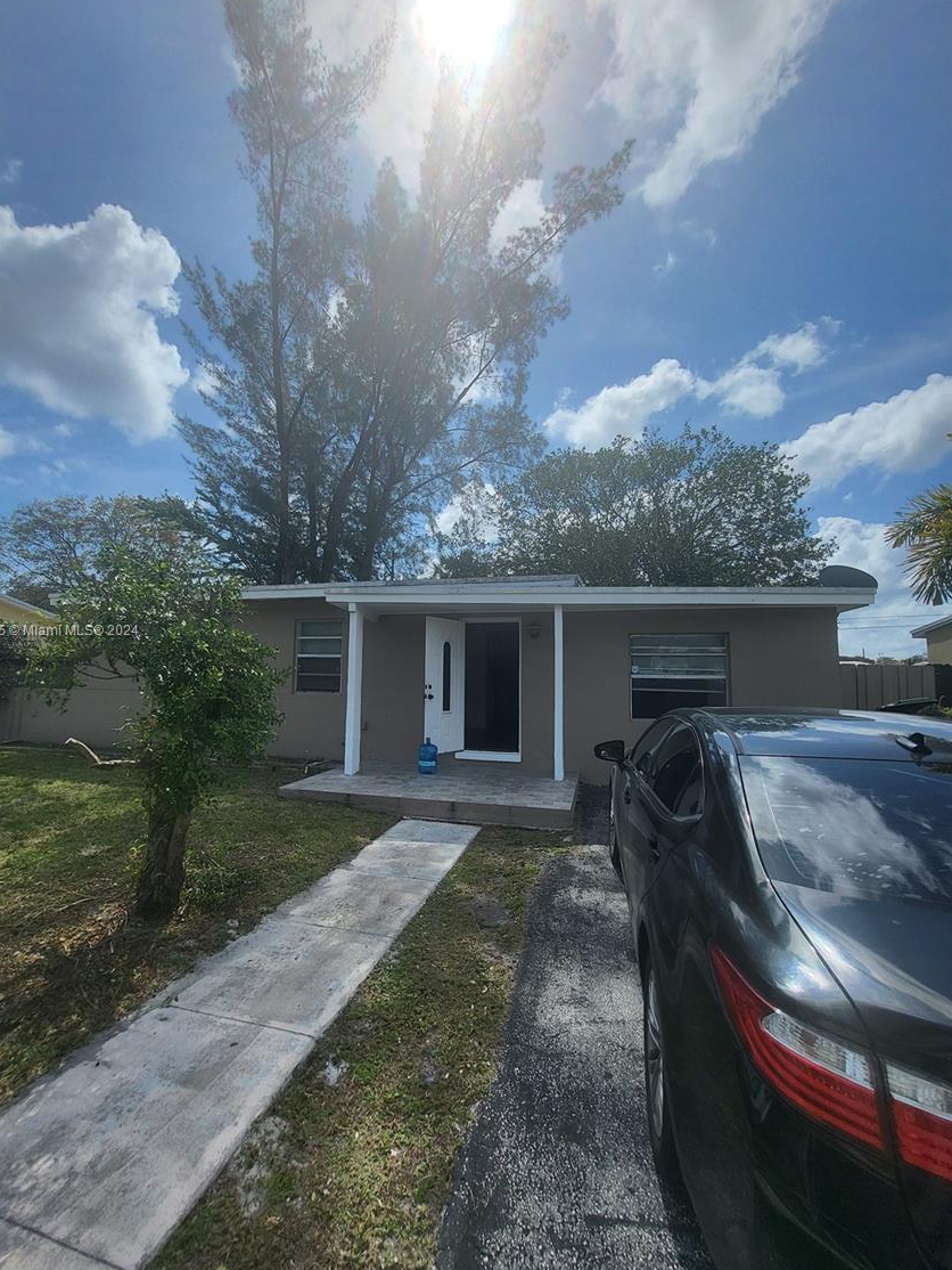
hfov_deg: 85.6
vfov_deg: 102.0
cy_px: 632
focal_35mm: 14
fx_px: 513
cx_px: 443
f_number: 2.2
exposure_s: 1/2604
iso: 32
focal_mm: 1.74
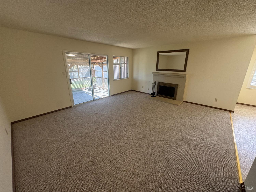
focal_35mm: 14
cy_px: 96
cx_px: 128
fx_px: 104
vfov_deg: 85.7
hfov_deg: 102.1
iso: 200
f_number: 2.2
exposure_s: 1/99
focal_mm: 2.22
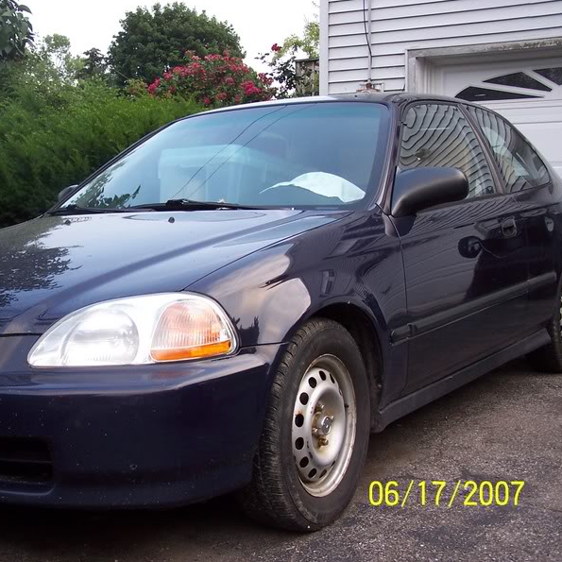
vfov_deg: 30.0
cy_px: 281
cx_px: 190
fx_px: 1047
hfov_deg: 29.8
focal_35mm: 57
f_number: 3.2
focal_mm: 8
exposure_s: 1/60
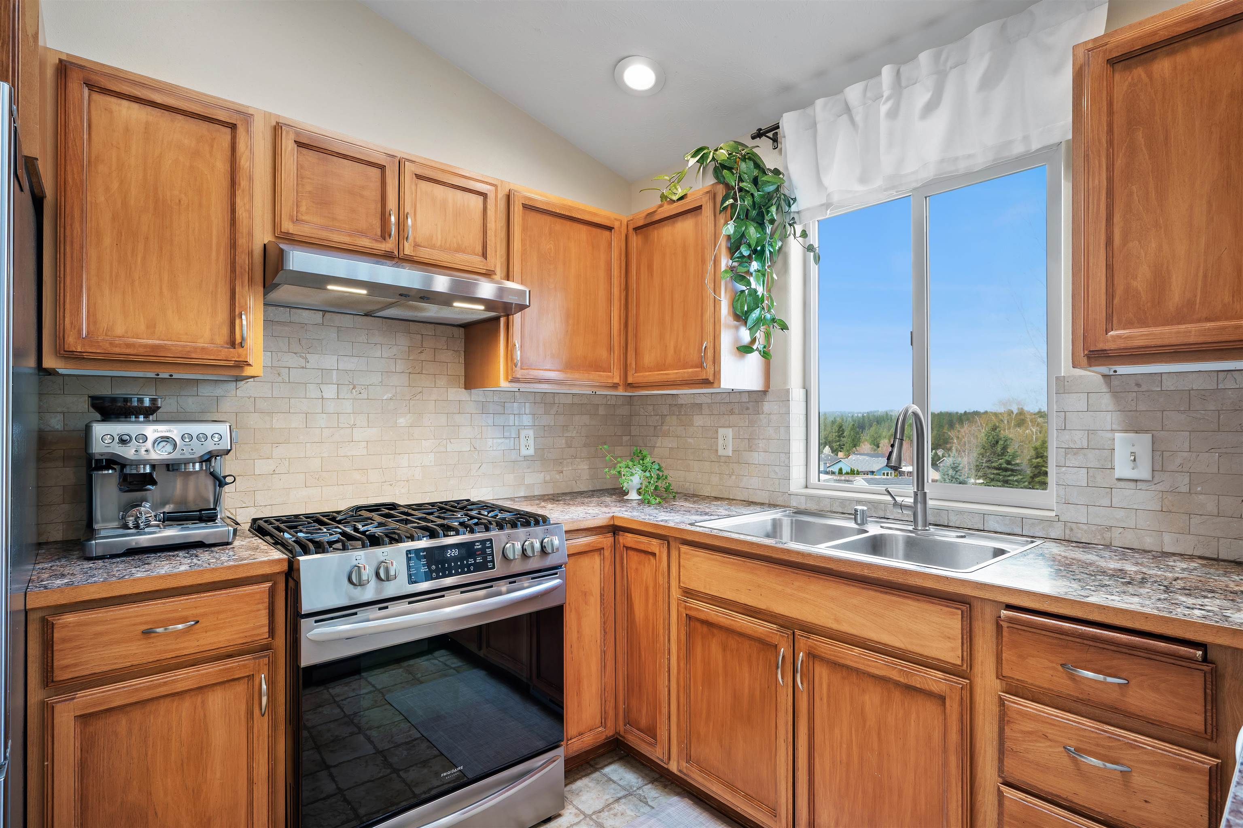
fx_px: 604
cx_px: 622
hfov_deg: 91.6
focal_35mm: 18
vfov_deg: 68.9
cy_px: 414
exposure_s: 1
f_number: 8
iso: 100
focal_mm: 17.5
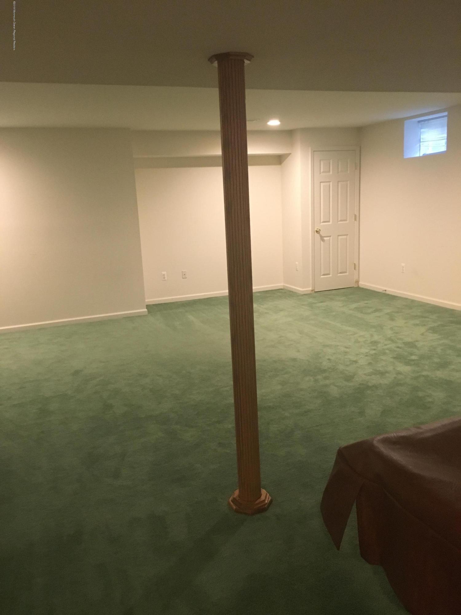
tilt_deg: -12.4
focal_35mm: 29
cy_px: 308
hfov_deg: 48.2
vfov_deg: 61.7
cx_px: 230
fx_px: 515
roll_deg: +4.3
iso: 200
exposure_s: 1/30
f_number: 2.2
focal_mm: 4.15
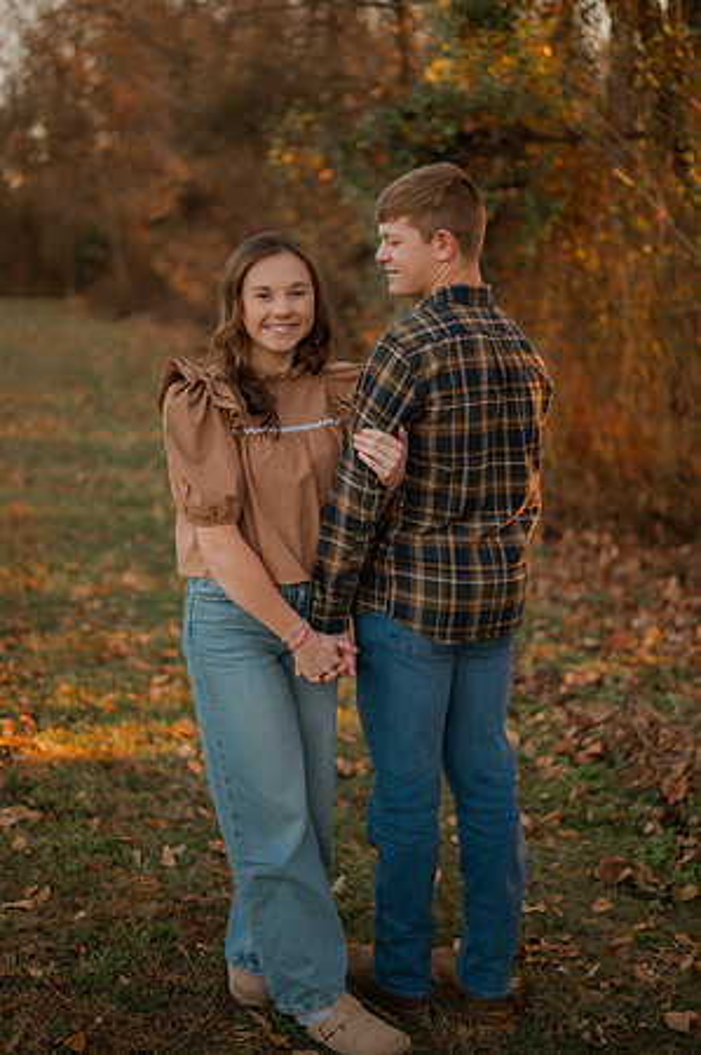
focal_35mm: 50
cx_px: 350
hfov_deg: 26.9
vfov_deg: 39.6
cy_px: 528
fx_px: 1464
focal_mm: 50
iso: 125
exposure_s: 1/125
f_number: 1.8
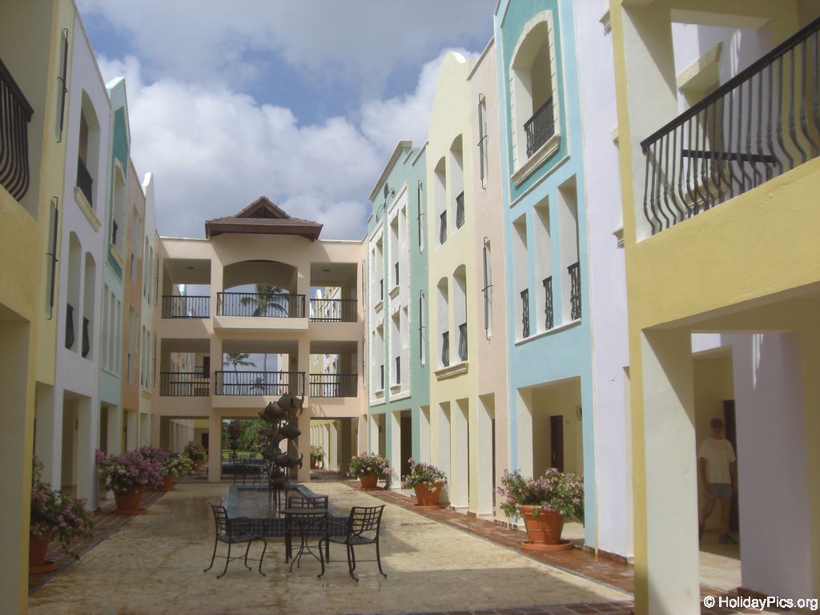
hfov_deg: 49.0
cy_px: 308
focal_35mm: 38
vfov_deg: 37.7
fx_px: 900
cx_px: 410
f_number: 8
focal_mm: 6.2
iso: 64
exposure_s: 1/250
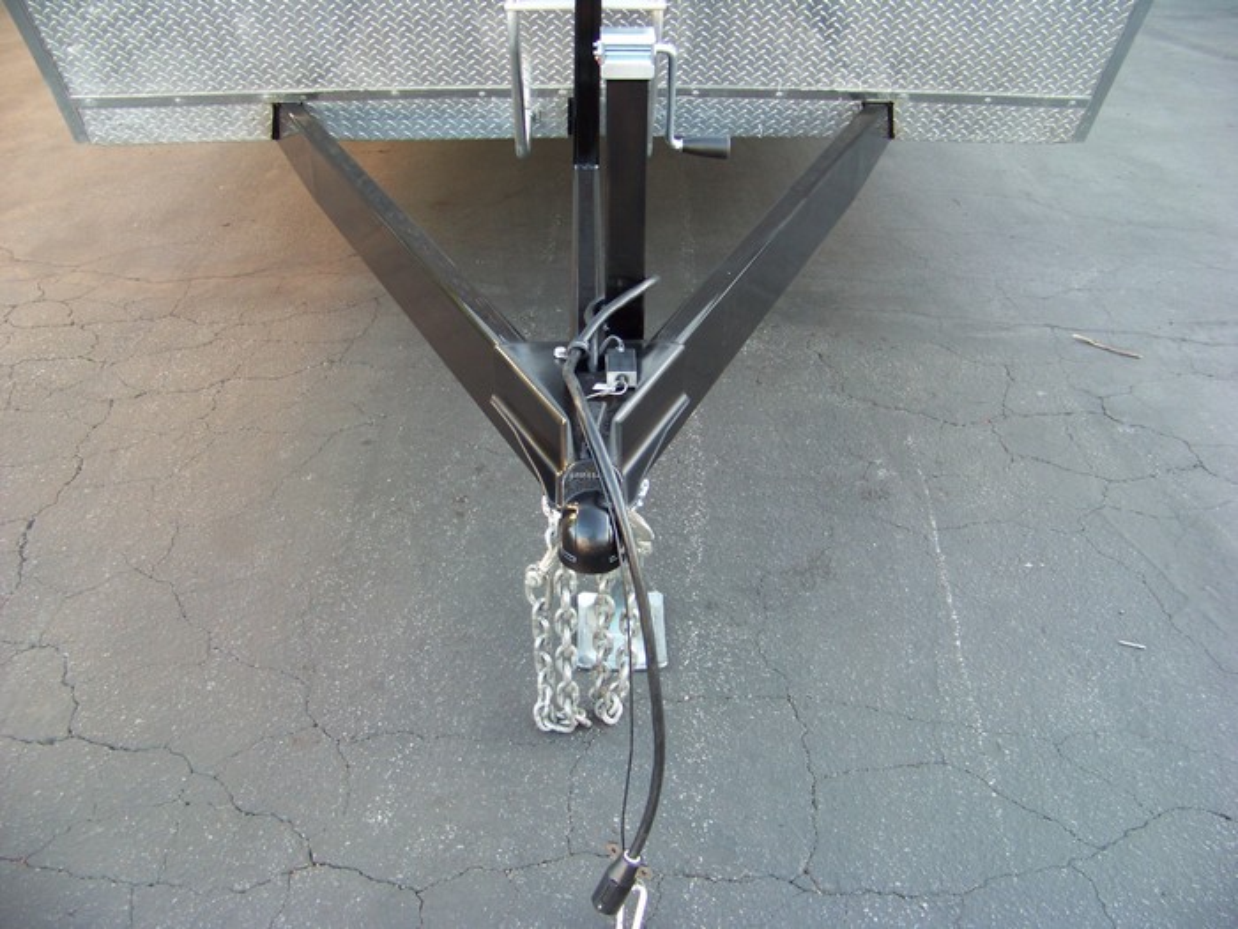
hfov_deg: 51.4
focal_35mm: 36
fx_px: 1287
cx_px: 619
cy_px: 464
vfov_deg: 39.7
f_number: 2.8
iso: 72
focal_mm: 5.85
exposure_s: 1/40
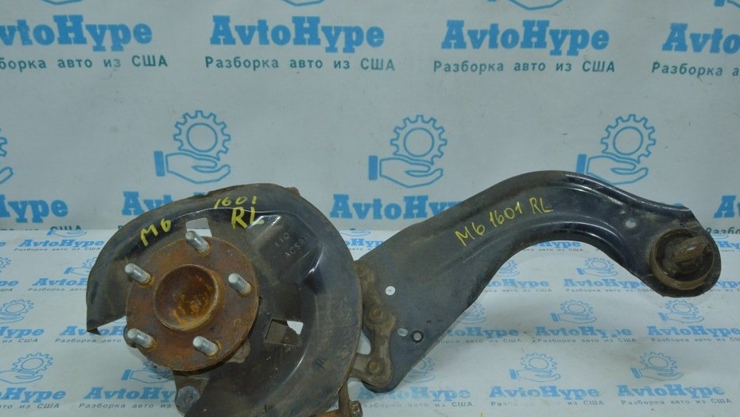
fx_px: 746
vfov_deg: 31.1
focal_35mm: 38
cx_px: 381
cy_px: 260
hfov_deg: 52.8
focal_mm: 22
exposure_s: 1/40
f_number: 16
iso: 1250
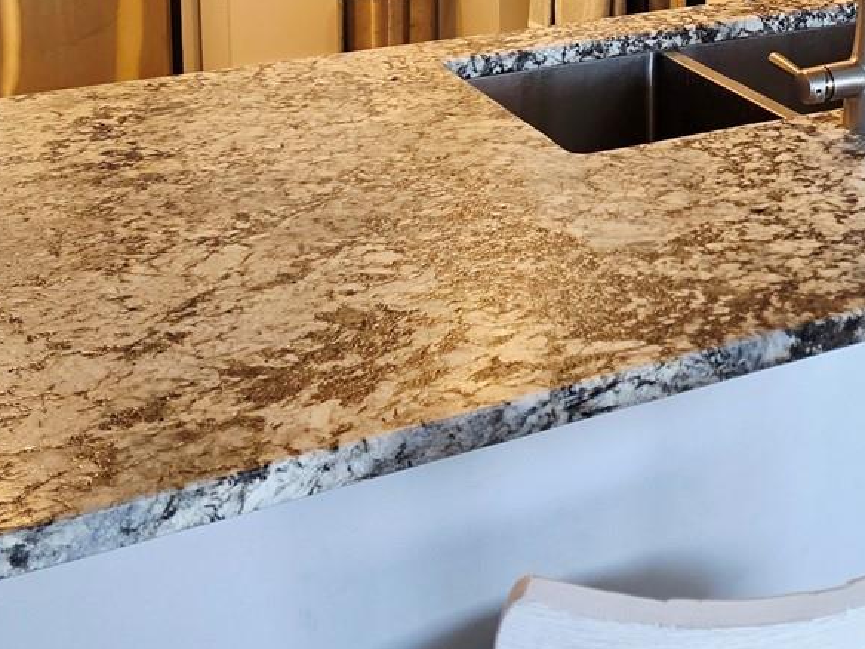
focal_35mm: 63
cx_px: 785
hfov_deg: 29.4
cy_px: -139
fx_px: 1574
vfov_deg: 21.5
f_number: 1.7
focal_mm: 6.3
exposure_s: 1/120
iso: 200
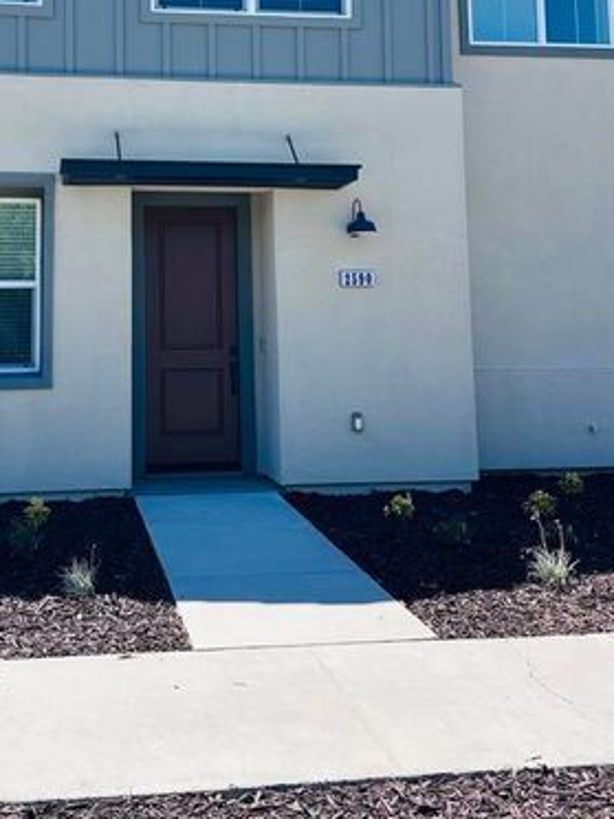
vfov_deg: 42.8
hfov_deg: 33.2
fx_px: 1017
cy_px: 232
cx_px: 194
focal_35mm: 43
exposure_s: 1/2299
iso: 80
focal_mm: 6.86
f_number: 1.78
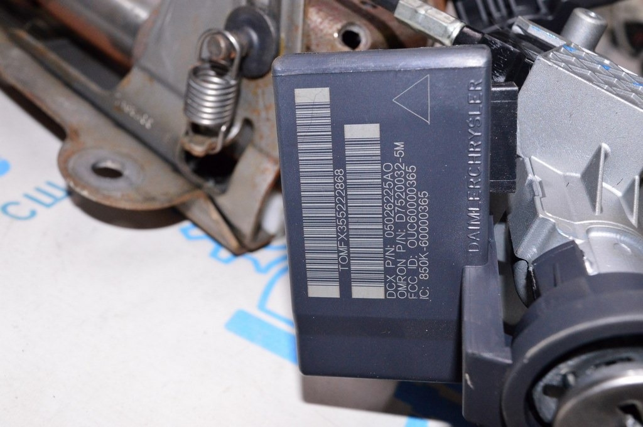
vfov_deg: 34.2
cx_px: 322
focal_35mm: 39
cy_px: 214
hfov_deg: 49.6
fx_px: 696
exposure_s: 1/160
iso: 1600
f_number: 8
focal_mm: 26
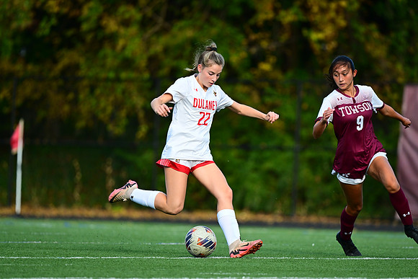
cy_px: 140
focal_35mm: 500
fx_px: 5807
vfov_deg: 2.8
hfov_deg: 4.1
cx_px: 209
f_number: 5.6
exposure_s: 1/2000
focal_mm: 500
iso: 1400
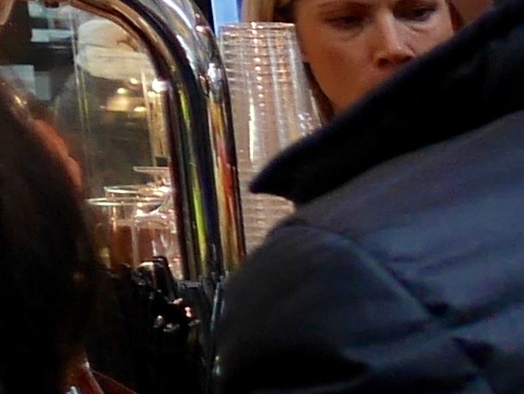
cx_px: -1516
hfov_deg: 6.7
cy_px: -893
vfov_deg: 5.7
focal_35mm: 239
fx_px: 3621
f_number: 3.6
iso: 250
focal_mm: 15
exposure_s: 1/60
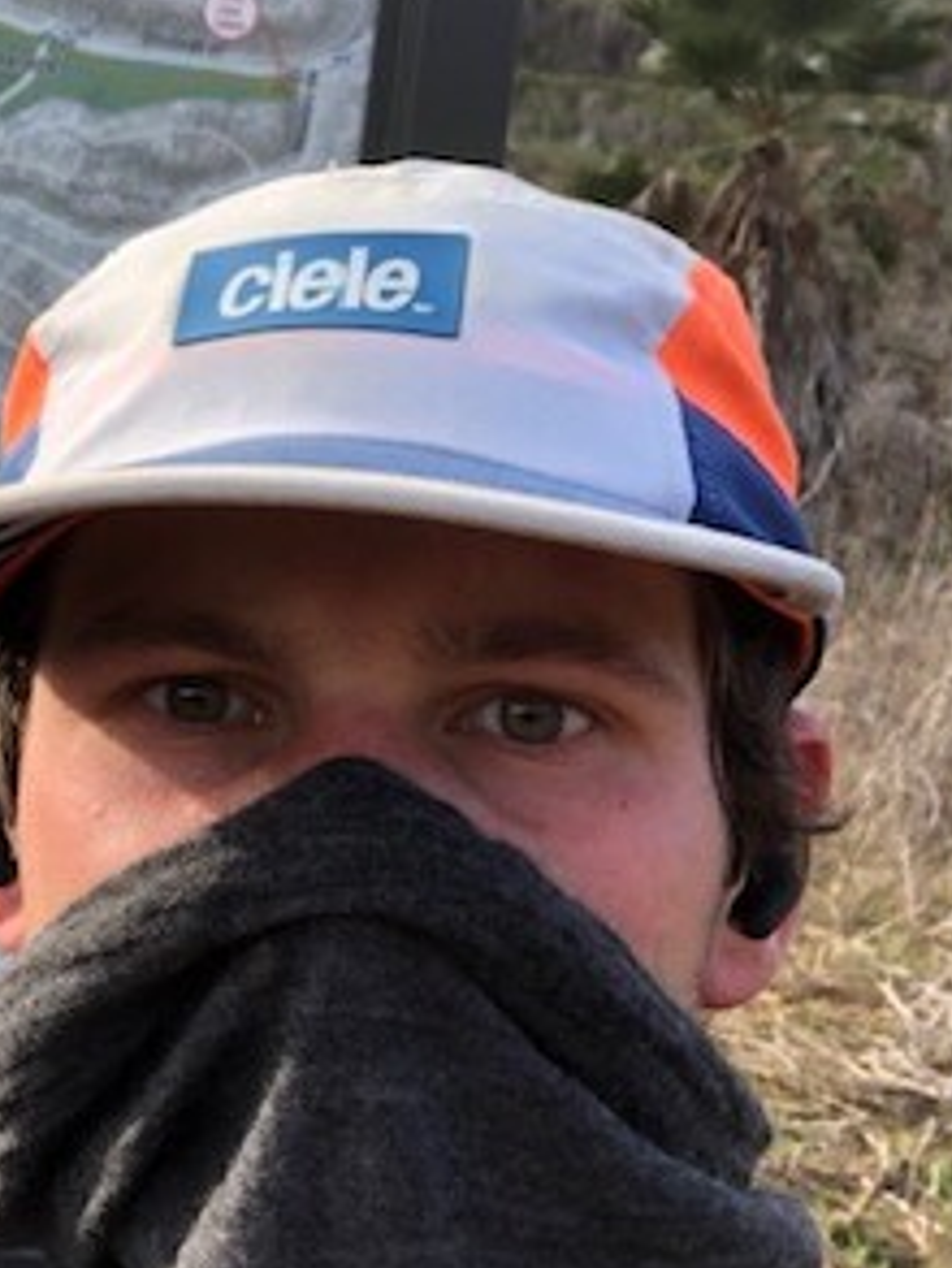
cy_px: 385
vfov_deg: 27.5
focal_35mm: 70
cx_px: -28
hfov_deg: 20.3
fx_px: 2565
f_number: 2.2
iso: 20
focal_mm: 2.87
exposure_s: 1/120
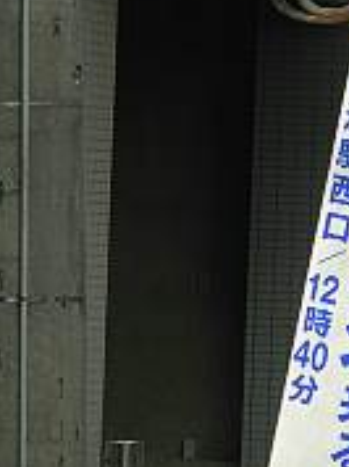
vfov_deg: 4.9
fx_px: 5457
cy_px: 231
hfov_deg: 3.7
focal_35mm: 405
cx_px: 365
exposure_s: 1/192
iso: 79
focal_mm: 29.8
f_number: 5
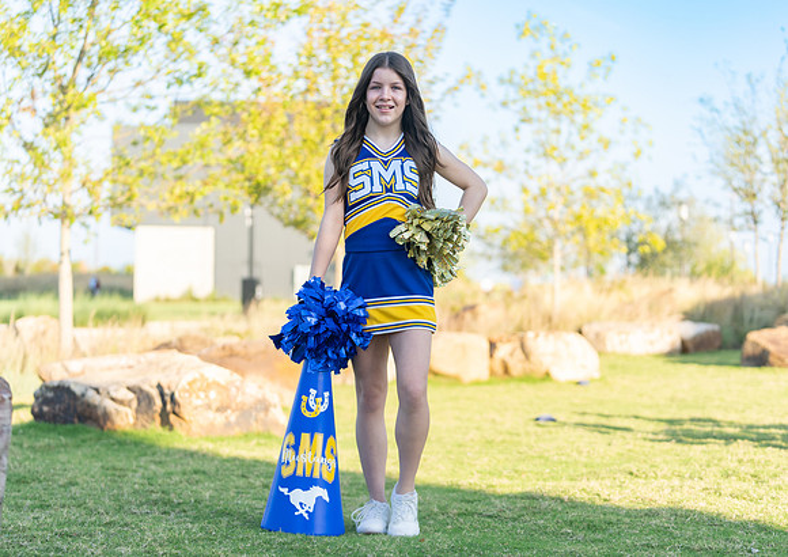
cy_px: 282
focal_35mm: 74
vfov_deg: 19.2
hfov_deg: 27.0
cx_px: 396
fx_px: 1643
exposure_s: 1/400
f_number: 2.8
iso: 100
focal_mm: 70
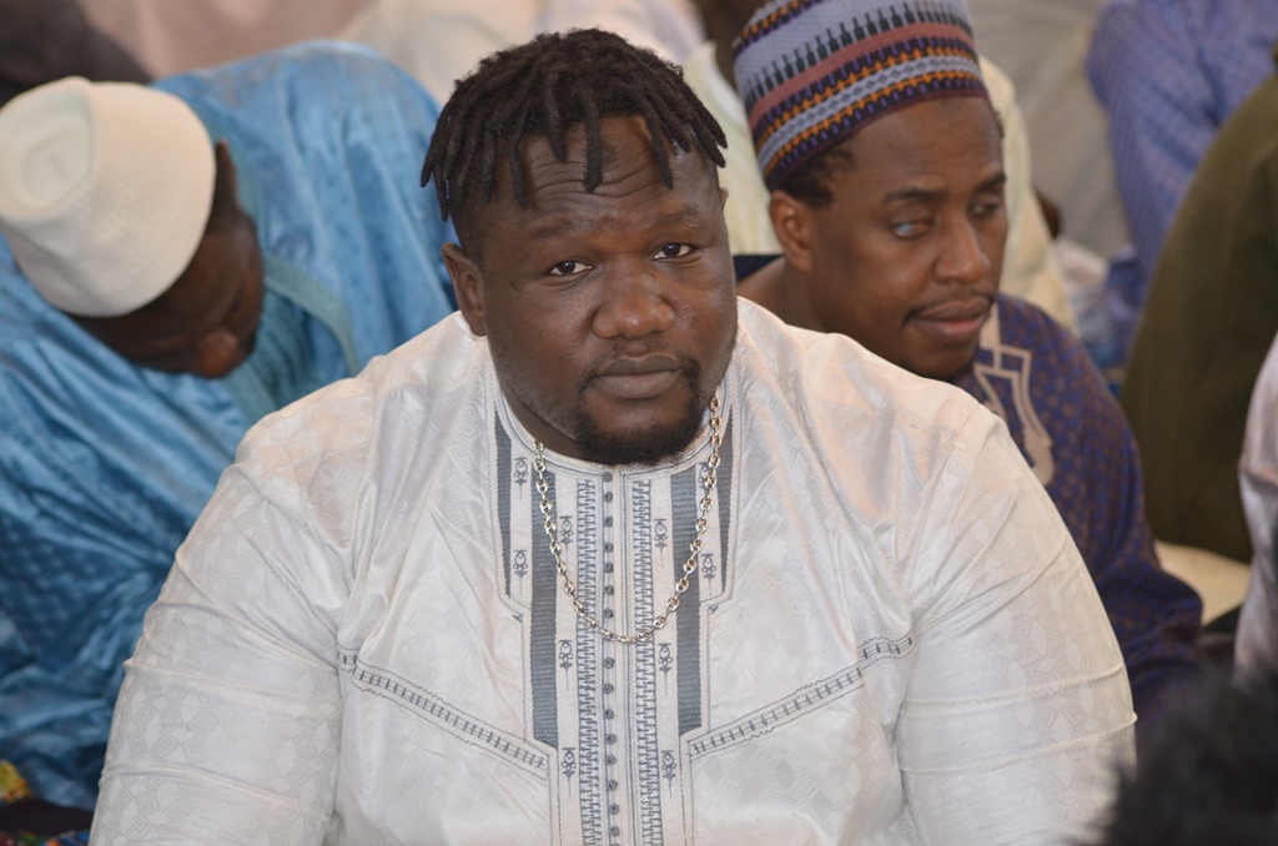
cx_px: 639
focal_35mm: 123
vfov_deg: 11.1
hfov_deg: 16.7
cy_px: 423
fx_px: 4357
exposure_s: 1/60
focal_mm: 82
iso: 800
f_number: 4
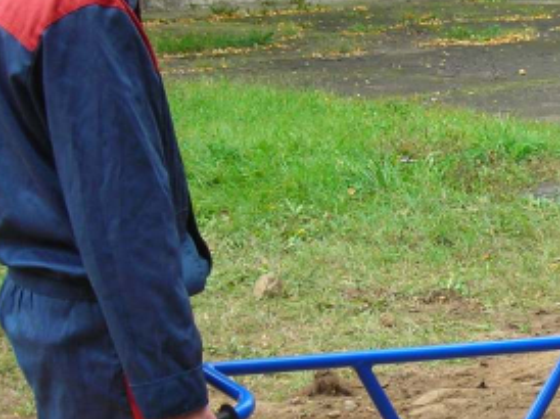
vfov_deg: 13.3
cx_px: 609
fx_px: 1794
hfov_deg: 17.2
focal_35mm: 111
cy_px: 288
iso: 50
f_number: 3.2
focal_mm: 6.3
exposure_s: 1/73.1
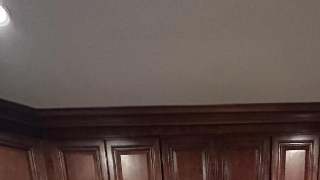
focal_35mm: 36
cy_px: 353
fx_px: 306
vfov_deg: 19.6
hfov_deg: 54.0
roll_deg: +3.1
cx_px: 216
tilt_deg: -16.3
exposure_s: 1/60
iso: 1250
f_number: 2.2
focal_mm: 2.22
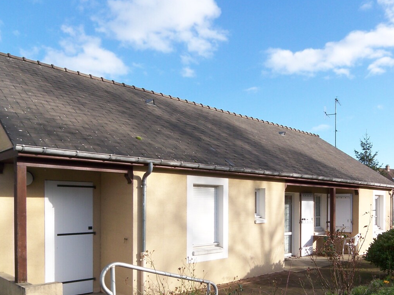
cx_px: 241
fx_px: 376
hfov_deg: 54.8
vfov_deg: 42.1
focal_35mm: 33
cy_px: 206
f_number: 5.6
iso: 50
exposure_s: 1/125
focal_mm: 3.8
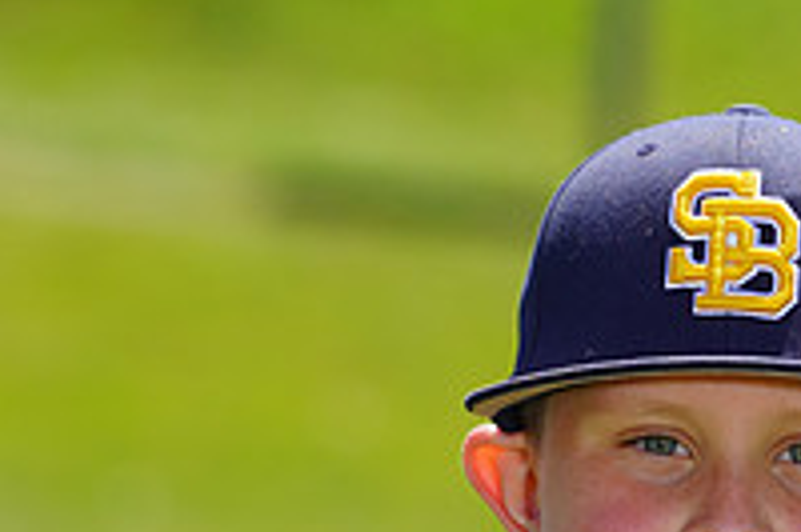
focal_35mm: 726
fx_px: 16140
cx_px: 707
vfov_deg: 1.9
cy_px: 1044
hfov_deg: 2.8
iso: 100
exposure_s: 1/250
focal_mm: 250
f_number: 8
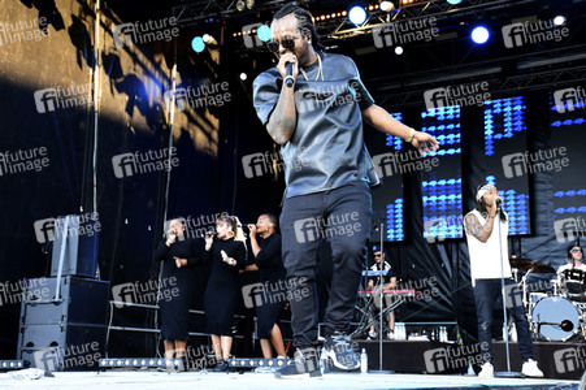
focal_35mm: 52
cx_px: 293
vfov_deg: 25.7
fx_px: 854
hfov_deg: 37.9
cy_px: 195
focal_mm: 35
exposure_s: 1/100
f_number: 6.3
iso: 1250
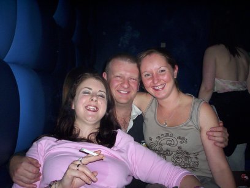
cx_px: 125
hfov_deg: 48.9
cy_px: 94
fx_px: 275
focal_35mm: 38
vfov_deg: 37.9
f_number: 4.5
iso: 140
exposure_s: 1/60
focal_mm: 4.99
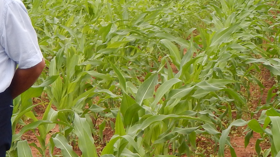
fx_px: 1507
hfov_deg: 10.6
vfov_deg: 6.0
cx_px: 65
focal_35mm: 203
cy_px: 98
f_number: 4
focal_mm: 10.9
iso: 125
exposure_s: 1/400
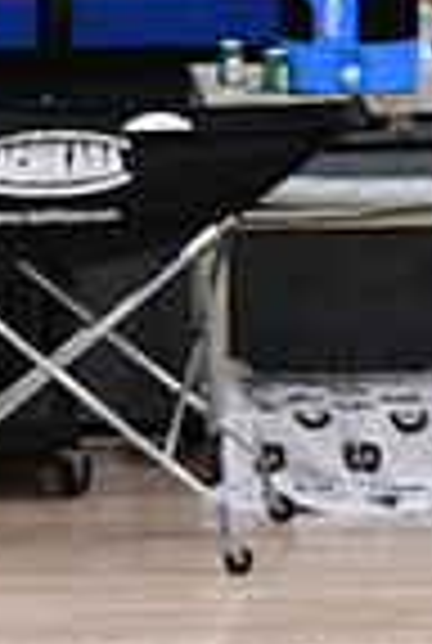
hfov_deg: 2.0
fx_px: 12610
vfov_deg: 2.9
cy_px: 1184
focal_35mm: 704
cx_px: 367
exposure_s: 1/1250
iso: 6400
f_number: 3.2
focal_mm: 116
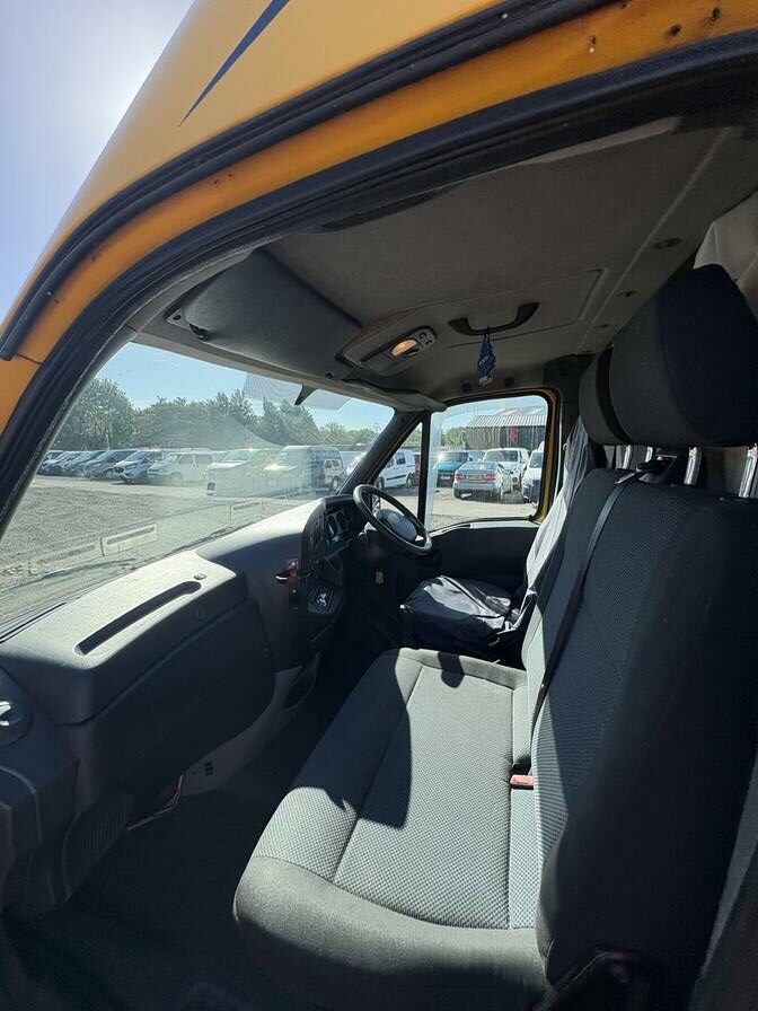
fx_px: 409
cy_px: 506
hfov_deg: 85.7
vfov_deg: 102.1
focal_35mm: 14
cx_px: 379
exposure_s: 1/700
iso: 40
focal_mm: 2.22
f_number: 2.2
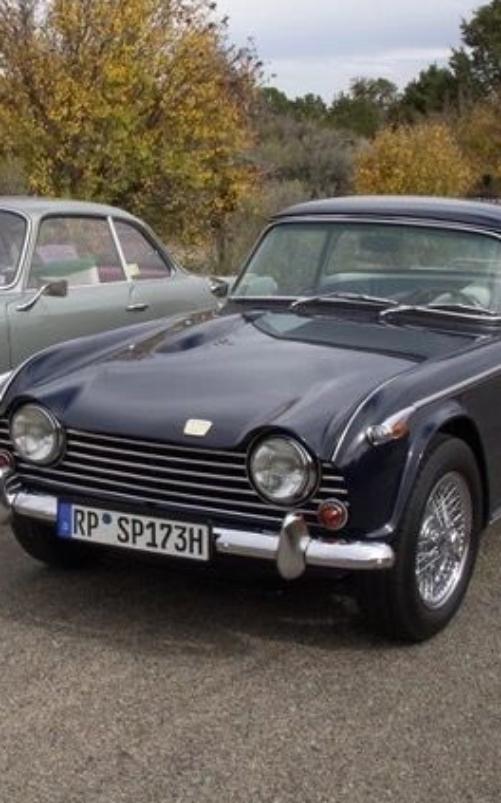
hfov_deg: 20.9
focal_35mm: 61
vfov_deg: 33.5
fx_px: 1334
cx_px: 80
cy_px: 361
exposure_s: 1/1000
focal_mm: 6.3
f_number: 3.3
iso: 100
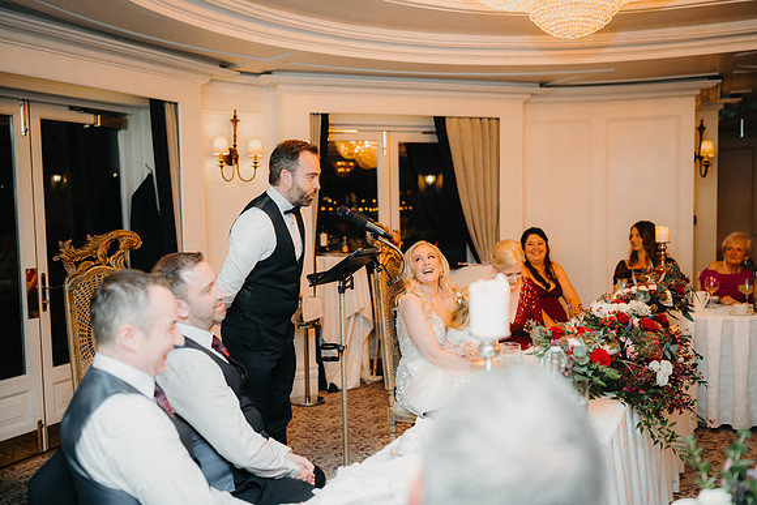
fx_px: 757
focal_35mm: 36
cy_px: 253
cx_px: 378
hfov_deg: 53.2
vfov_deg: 36.9
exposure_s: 1/200
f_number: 2
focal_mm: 35
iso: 640
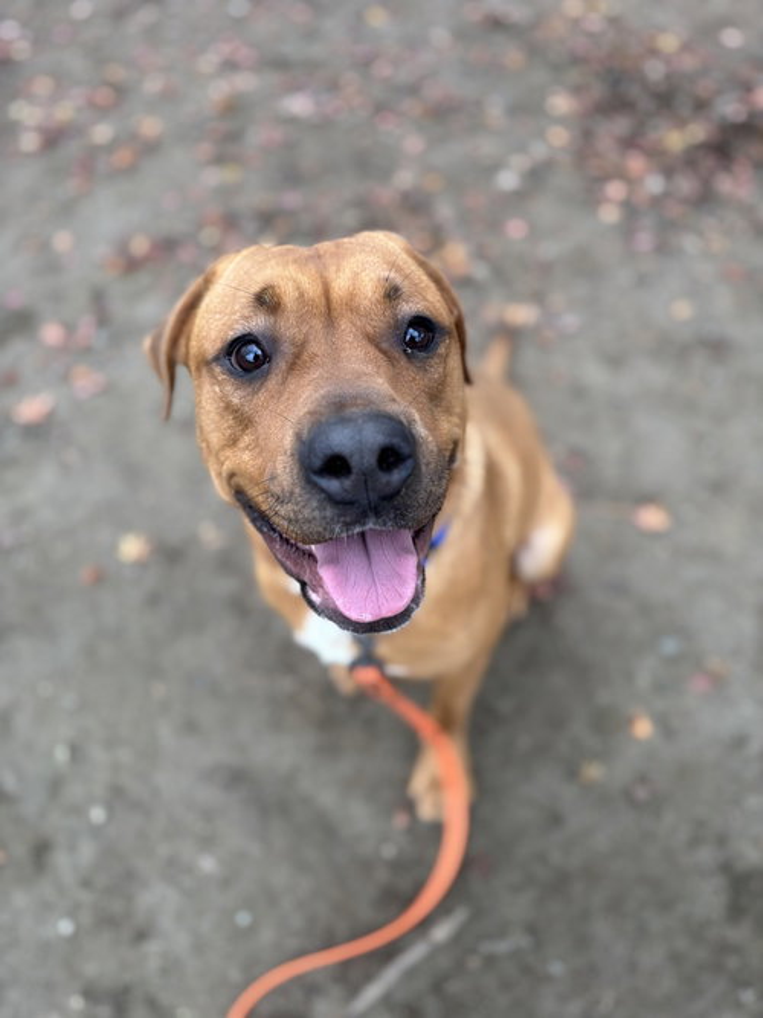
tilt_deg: -50.7
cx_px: 382
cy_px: 509
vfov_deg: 67.3
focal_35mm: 26
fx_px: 764
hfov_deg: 53.0
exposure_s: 1/121
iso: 50
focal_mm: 5.96
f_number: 1.6
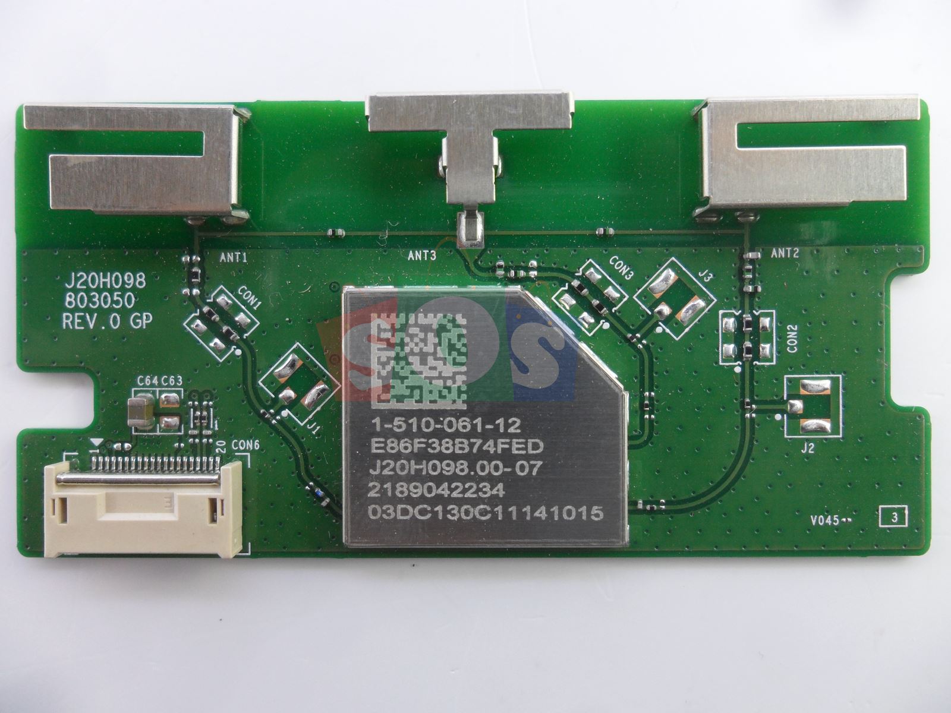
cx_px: 476
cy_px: 356
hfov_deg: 65.3
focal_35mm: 27
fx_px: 742
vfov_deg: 51.4
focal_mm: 4.9
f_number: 3.5
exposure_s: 1/60
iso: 100
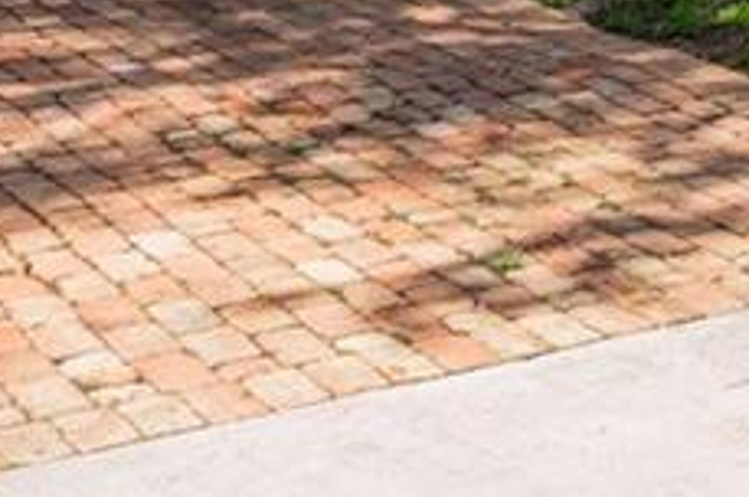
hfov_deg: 15.1
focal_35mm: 116
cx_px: 1390
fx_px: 2400
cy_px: -376
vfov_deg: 11.1
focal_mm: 11
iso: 250
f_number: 9
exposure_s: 1/250
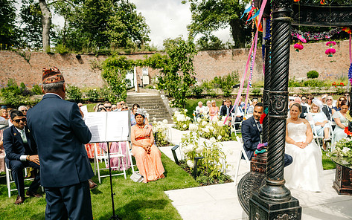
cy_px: 137
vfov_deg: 41.6
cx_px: 188
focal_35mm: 30
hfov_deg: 62.8
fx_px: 288
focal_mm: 24
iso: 100
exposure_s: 1/2000
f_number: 3.5
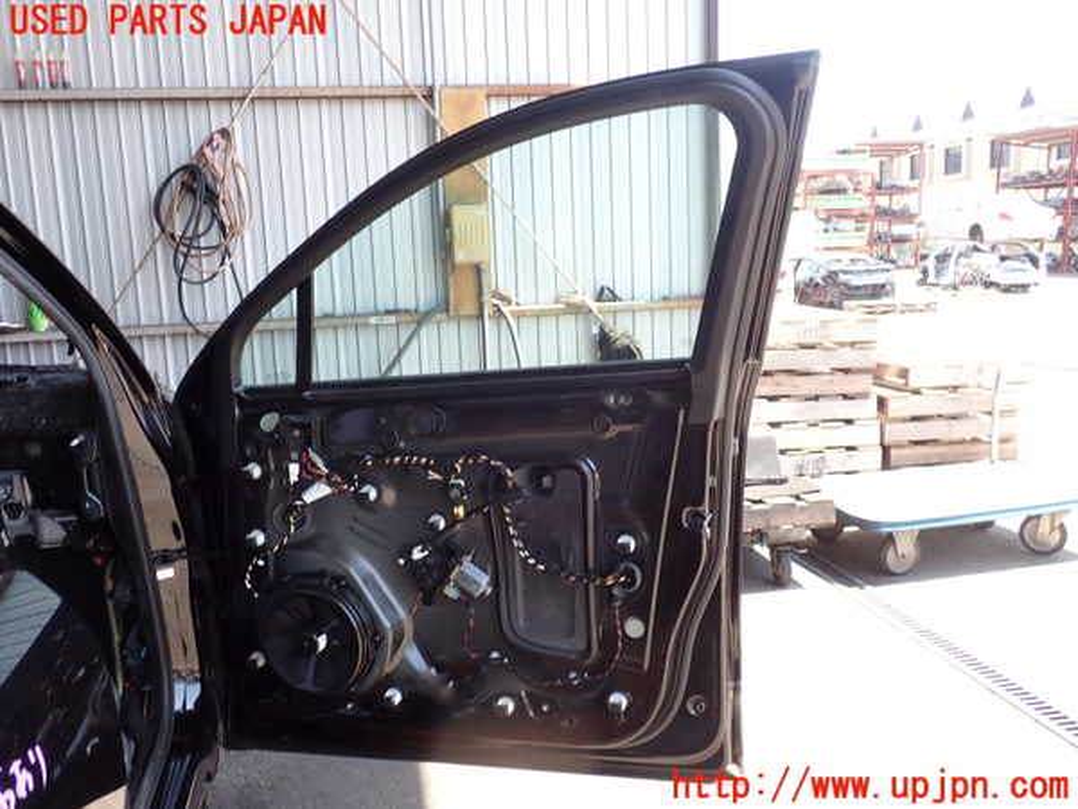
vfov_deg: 46.8
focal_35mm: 30
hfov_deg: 60.0
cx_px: 539
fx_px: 934
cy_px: 404
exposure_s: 1/80
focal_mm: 5.4
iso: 100
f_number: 3.2
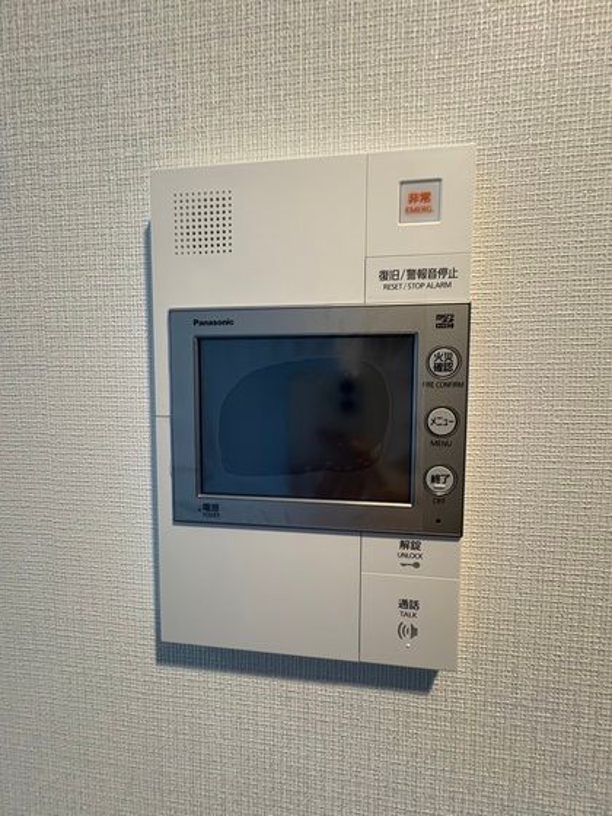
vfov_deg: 102.1
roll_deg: -0.7
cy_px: 408
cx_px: 306
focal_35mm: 14
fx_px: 330
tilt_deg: -3.3
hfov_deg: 85.7
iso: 250
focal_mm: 2.22
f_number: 2.2
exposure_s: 1/60
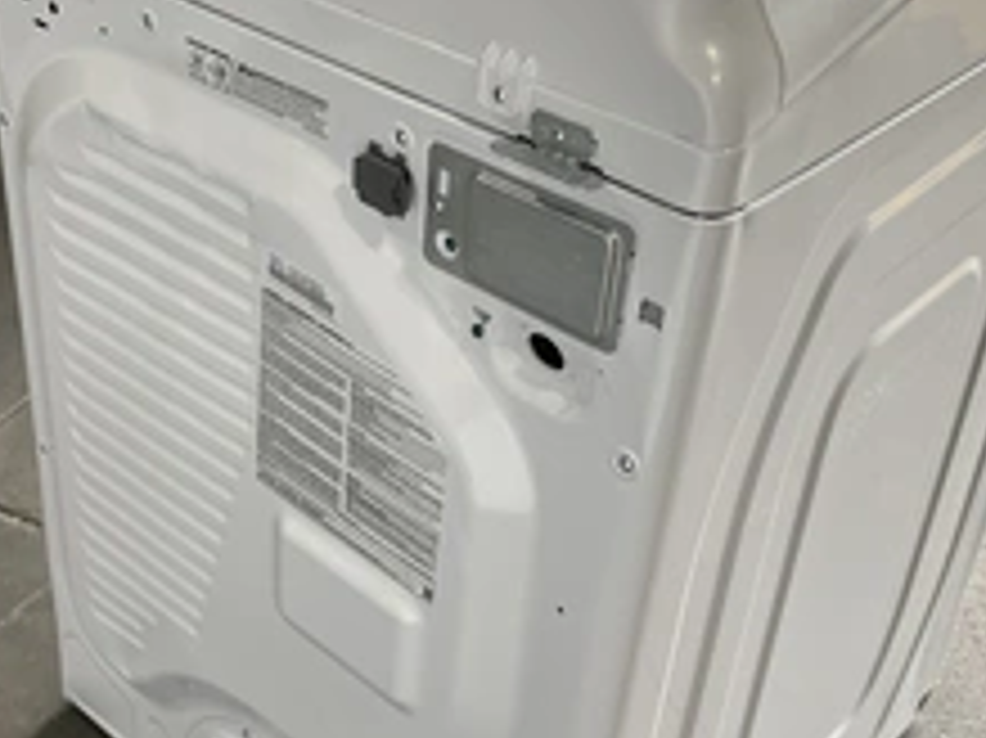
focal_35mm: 53
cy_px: 374
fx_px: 1509
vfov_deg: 27.5
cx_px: 329
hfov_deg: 35.8
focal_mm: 3
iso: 32
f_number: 1.8
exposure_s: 1/122
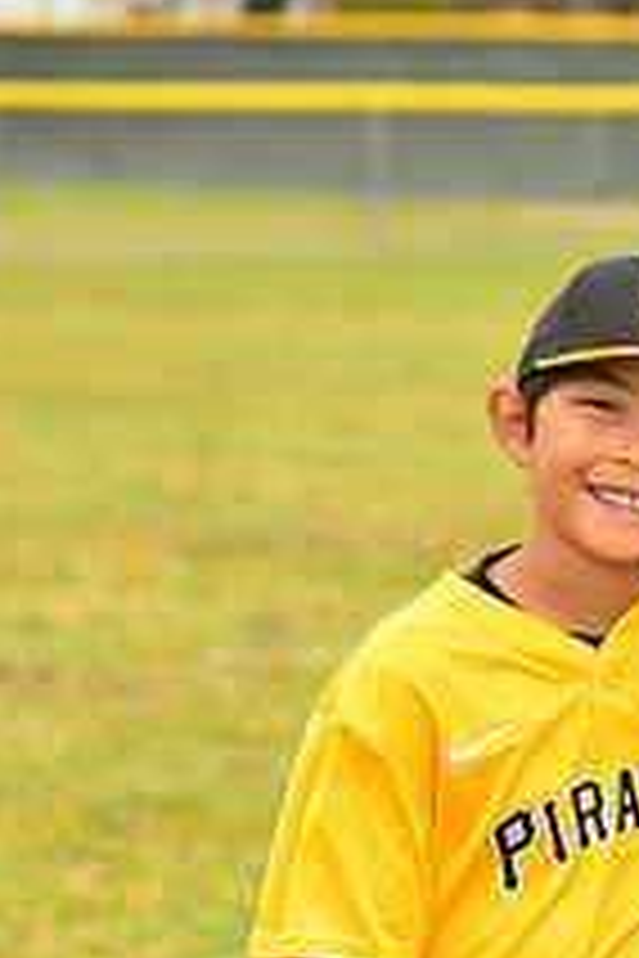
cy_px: 1088
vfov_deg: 6.0
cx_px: 853
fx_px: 9052
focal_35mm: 340
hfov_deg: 4.0
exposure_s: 1/250
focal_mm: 125
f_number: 6.3
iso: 125
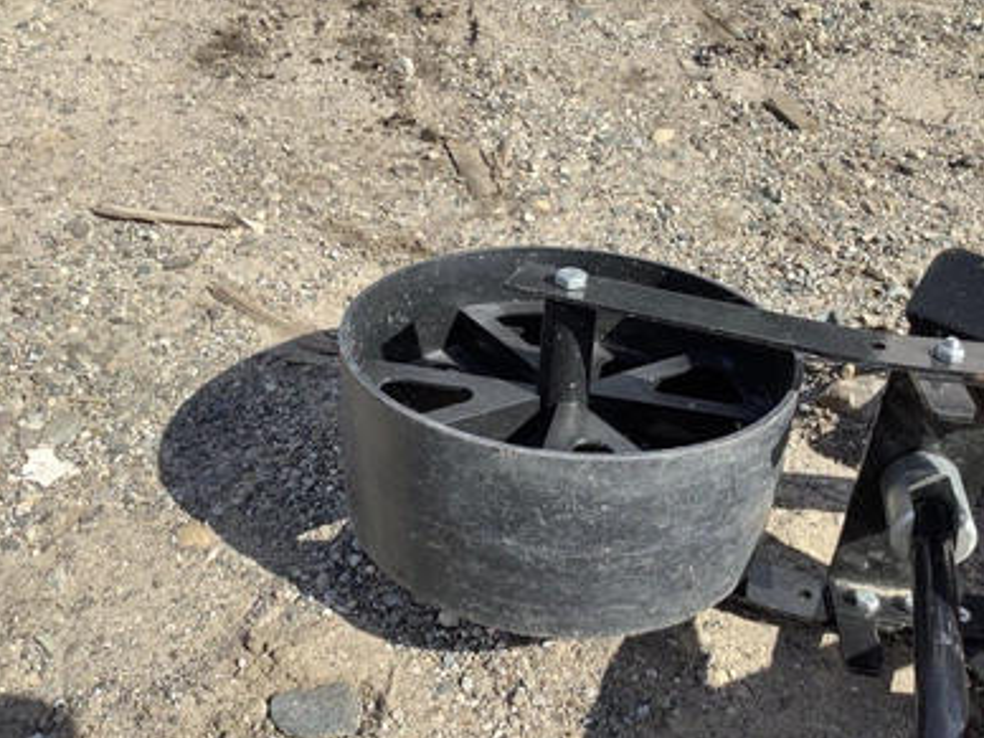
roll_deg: -2.5
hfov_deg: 56.8
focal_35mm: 32
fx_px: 910
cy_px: 378
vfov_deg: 44.2
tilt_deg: -44.6
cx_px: 500
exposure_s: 1/1181
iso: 25
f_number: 2.4
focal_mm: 3.3
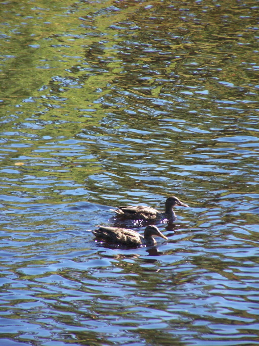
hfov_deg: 3.9
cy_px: 173
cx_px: 130
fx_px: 3790
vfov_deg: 5.2
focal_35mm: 380
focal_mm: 63
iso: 140
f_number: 3.7
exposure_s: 1/320
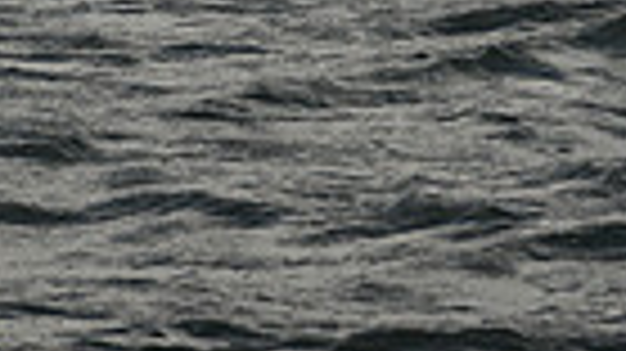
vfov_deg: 2.4
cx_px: 561
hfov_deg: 4.4
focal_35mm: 488
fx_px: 8096
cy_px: -936
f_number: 8
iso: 250
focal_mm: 112
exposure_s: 1/400
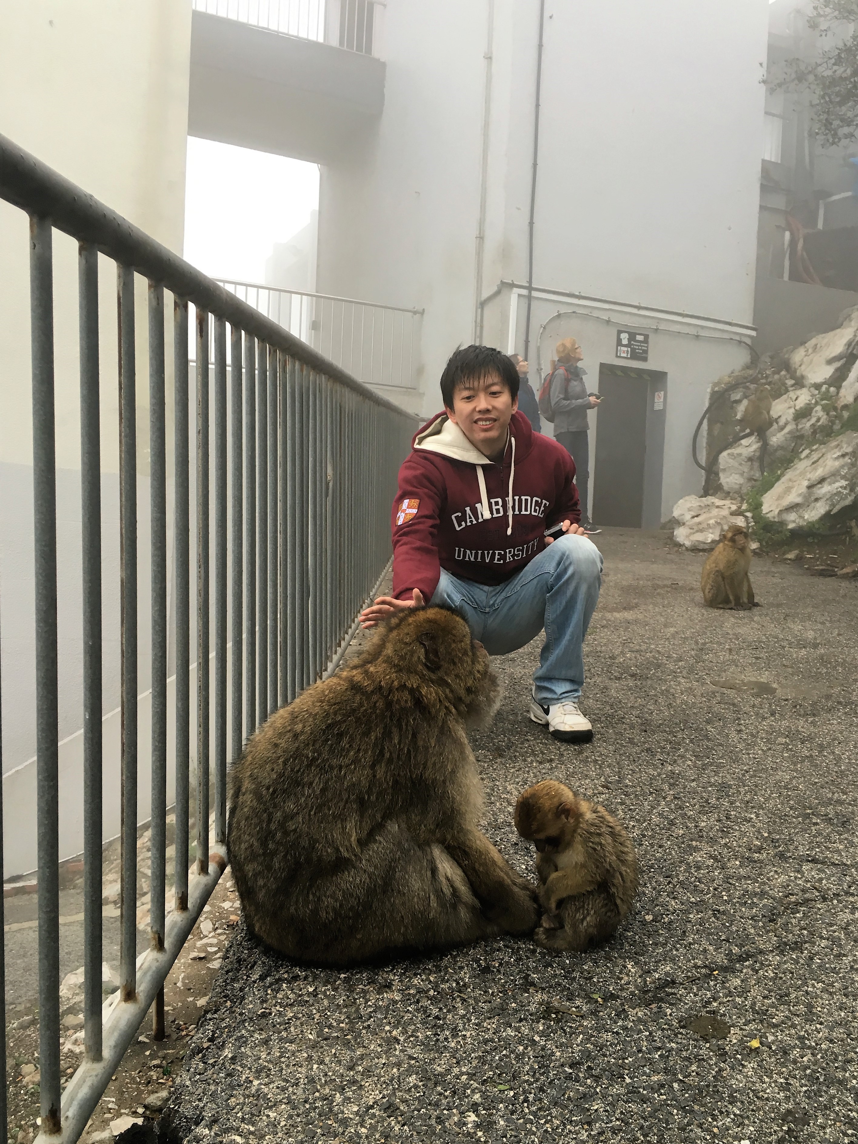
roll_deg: +0.4
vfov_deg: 61.7
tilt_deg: +0.1
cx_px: 429
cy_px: 572
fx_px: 958
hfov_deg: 48.2
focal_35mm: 29
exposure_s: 1/33
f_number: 2.2
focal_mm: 4.15
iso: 25
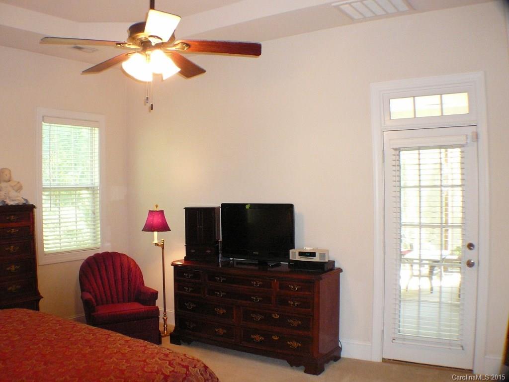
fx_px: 662
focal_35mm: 45
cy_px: 191
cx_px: 254
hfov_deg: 42.1
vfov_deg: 32.2
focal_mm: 6.7
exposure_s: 1/30
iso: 320
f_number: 3.2
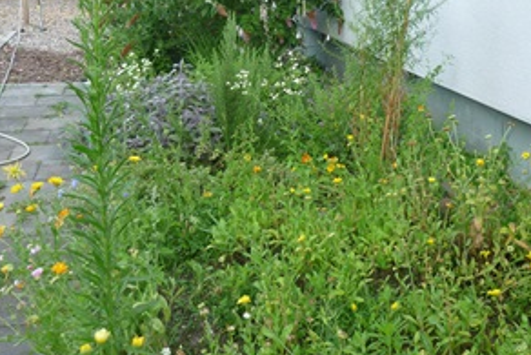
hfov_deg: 41.9
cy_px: 113
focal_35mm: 47
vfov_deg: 28.5
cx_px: 266
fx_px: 694
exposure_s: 1/100
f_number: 2.8
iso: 100
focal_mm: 5.5
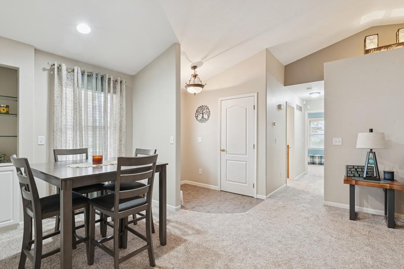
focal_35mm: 17
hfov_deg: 93.0
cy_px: 139
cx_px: 185
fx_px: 191
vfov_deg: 70.4
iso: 400
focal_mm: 15
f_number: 8
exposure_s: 1/6
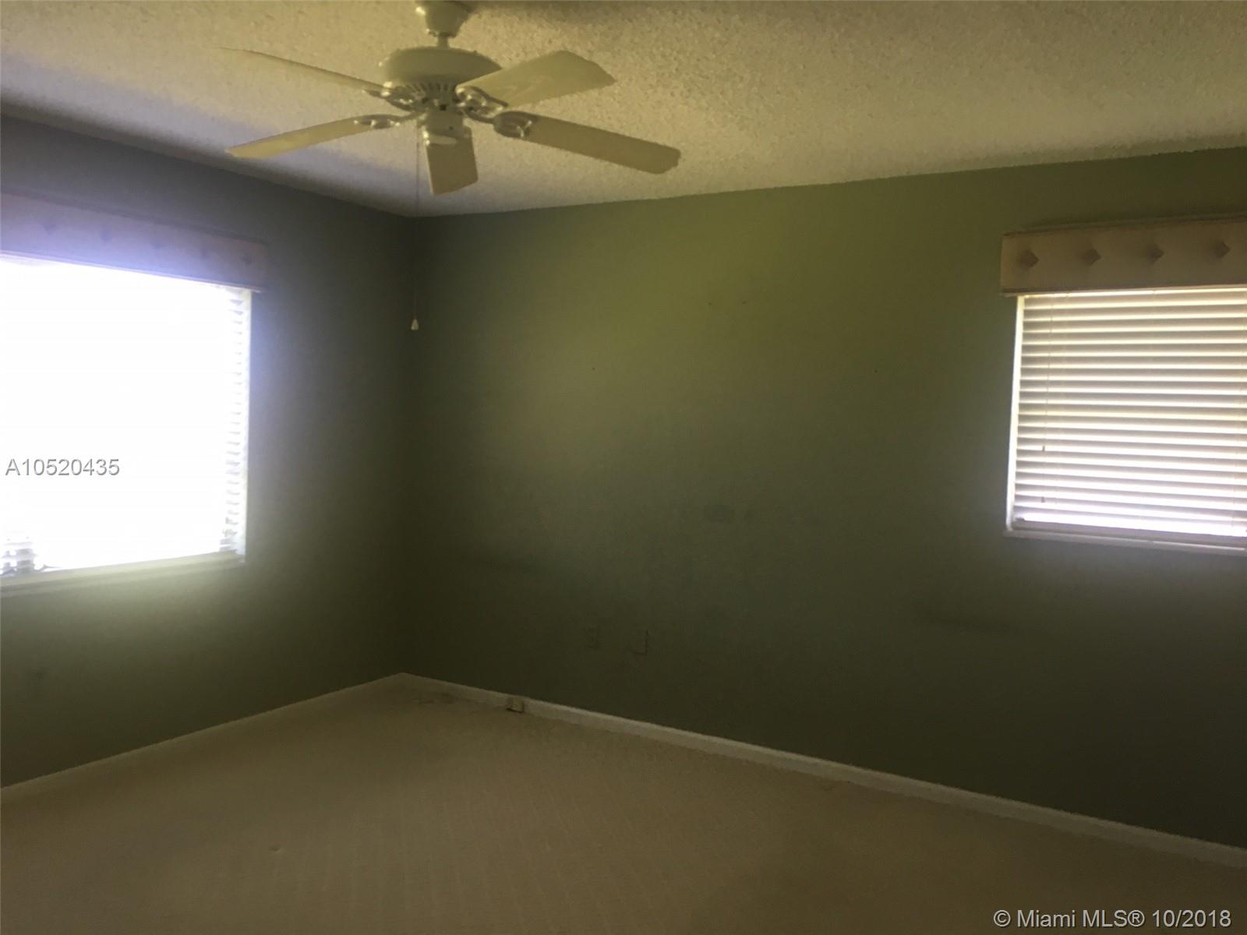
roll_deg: -0.6
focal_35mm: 29
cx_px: 624
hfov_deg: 61.7
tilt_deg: -4.3
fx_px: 1045
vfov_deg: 48.2
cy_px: 468
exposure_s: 1/30
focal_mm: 4.15
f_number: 2.2
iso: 64
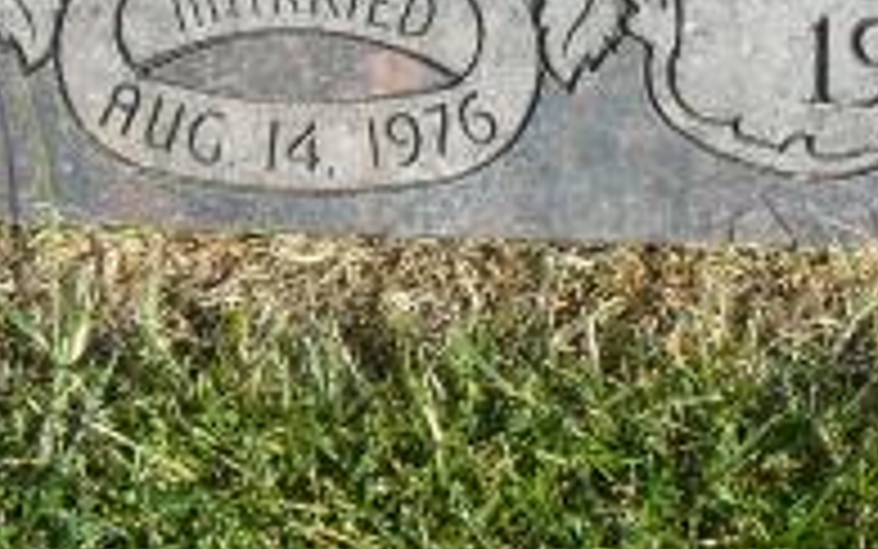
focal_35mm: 137
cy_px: 52
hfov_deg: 15.2
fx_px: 3279
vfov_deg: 9.5
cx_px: 203
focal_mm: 6
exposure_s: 1/250
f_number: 5.6
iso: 100
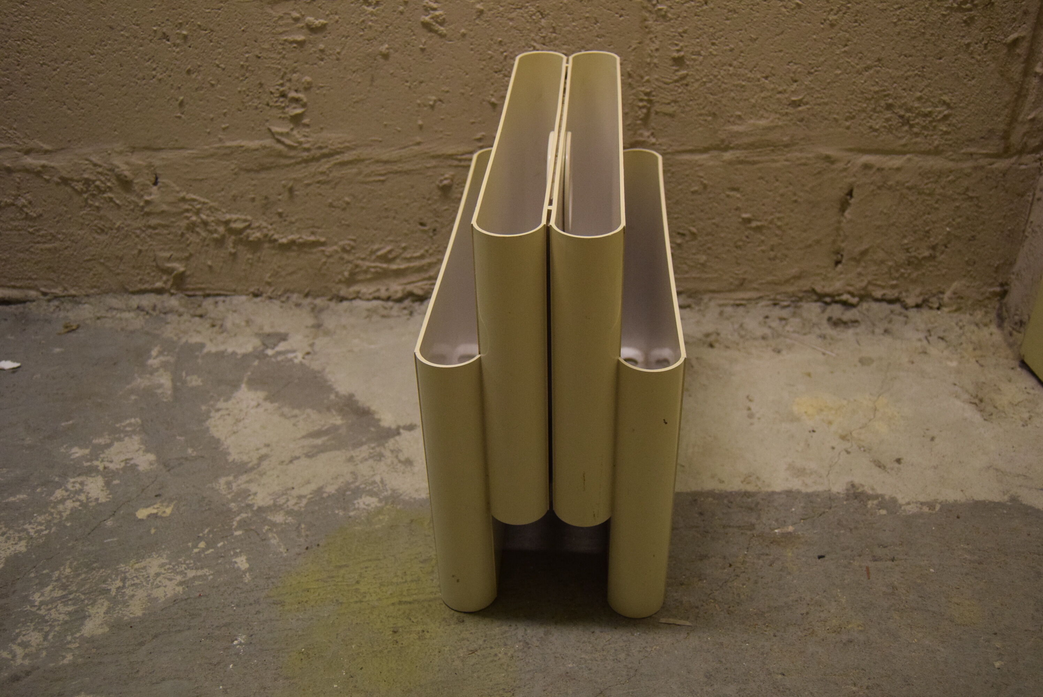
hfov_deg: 57.2
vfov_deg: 40.0
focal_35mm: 33
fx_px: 957
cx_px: 522
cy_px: 348
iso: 2000
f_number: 3.5
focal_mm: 22
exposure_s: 1/60
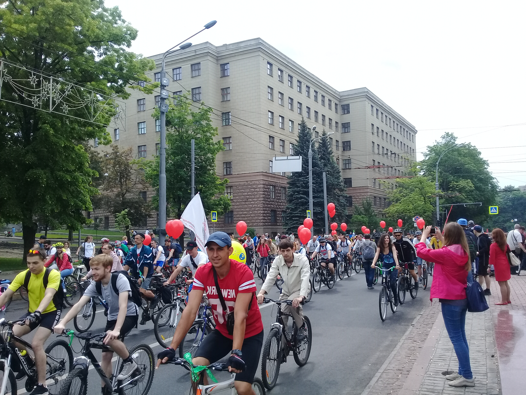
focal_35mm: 31
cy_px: 198
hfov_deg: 58.4
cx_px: 263
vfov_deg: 45.4
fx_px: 471
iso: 50
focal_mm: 3.3
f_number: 2.2
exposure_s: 1/467
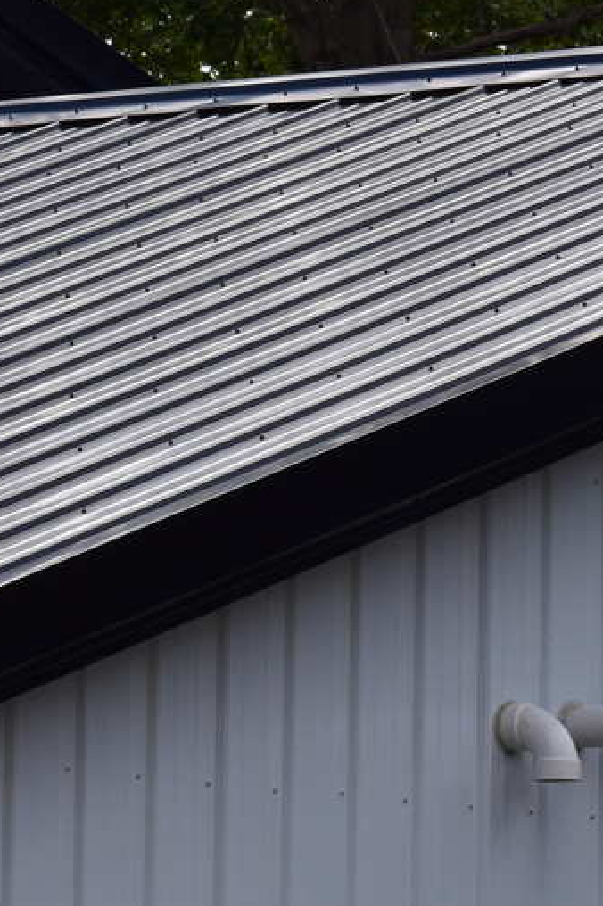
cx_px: -683
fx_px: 8327
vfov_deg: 6.2
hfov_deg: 4.1
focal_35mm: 331
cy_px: 170
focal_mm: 70
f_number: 11
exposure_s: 1/400
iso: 400
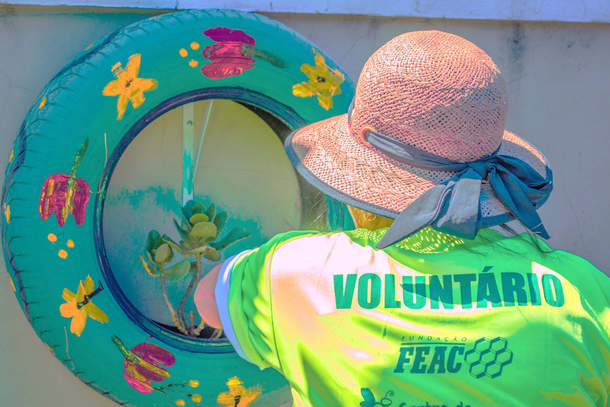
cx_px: 305
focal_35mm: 75
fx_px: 1271
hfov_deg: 27.0
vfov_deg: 18.2
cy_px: 204
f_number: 7.1
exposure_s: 1/125
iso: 100
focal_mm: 50
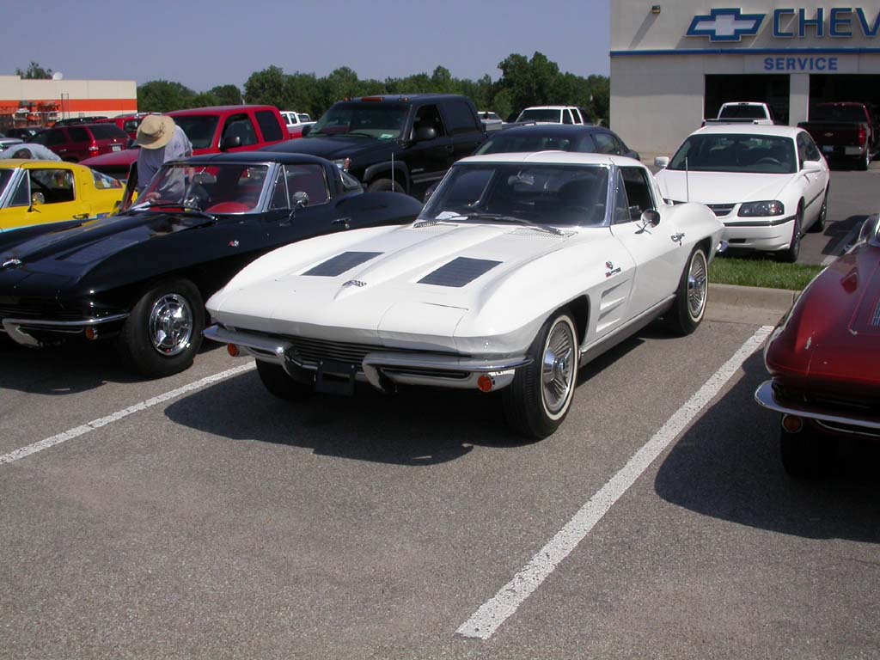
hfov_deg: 49.0
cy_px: 330
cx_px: 440
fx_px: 966
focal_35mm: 38
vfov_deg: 37.7
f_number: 7.5
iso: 100
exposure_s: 1/634
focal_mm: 7.85
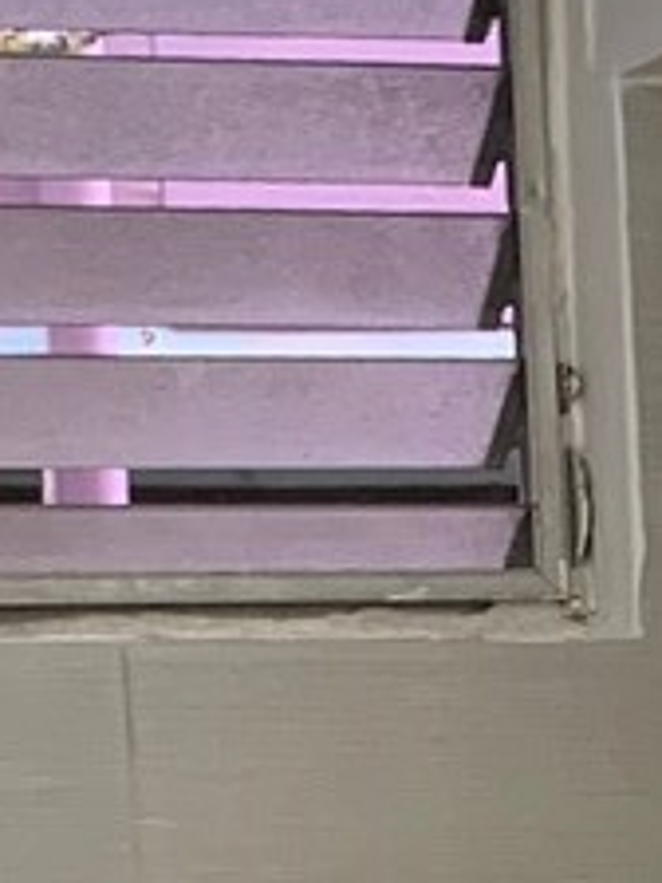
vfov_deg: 9.8
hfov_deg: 7.9
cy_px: 1841
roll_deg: +2.0
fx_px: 4743
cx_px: 839
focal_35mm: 186
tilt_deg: -12.1
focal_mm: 4.25
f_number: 1.8
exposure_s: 1/60
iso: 64
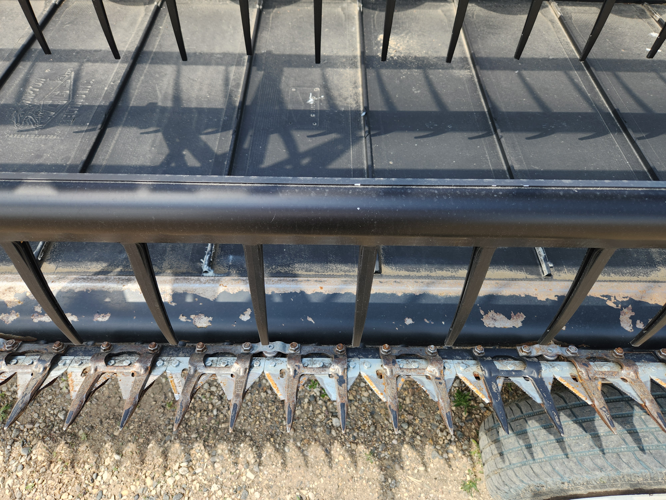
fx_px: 443
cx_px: 333
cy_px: 250
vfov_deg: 58.9
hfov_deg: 73.9
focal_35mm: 23
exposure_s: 1/320
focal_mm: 5.4
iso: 20
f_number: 1.8
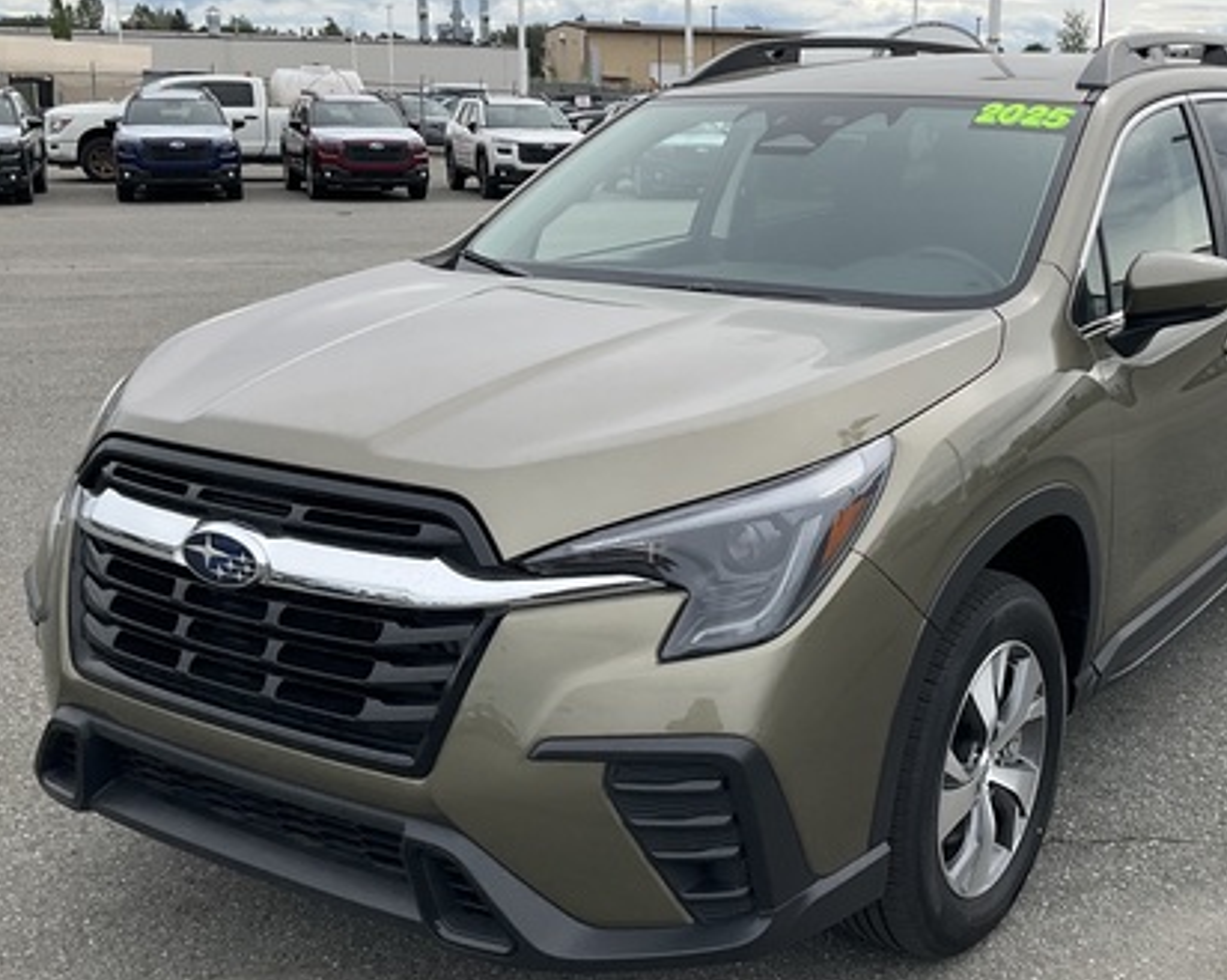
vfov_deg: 34.1
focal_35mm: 44
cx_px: 801
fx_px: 1597
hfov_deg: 41.6
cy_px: 462
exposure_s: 1/1279
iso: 25
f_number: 1.8
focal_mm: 3
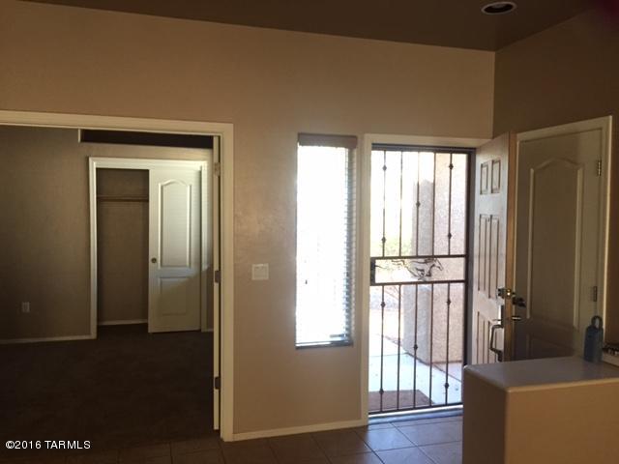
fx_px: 519
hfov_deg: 61.7
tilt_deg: -3.8
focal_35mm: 29
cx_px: 310
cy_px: 232
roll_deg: -1.8
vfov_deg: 48.2
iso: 200
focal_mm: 4.15
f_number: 2.2
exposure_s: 1/30
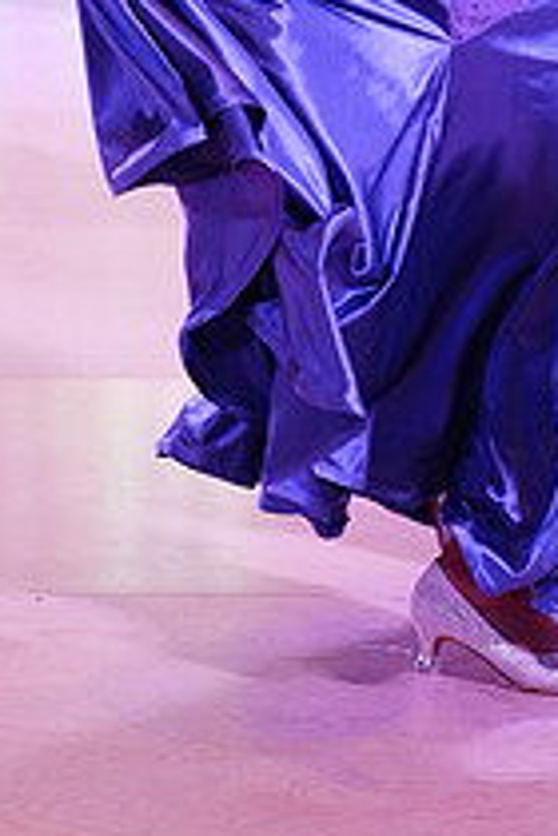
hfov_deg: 7.1
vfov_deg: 10.4
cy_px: -247
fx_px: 4487
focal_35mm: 193
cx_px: 508
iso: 2500
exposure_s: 1/500
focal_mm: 70
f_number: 2.8
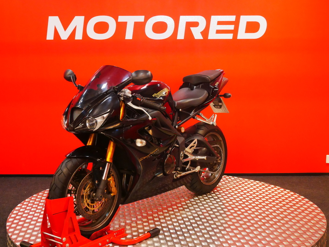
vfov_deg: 29.1
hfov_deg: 38.2
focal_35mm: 50
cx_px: 164
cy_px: 124
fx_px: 475
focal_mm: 25
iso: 2500
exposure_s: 1/125
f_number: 5.1
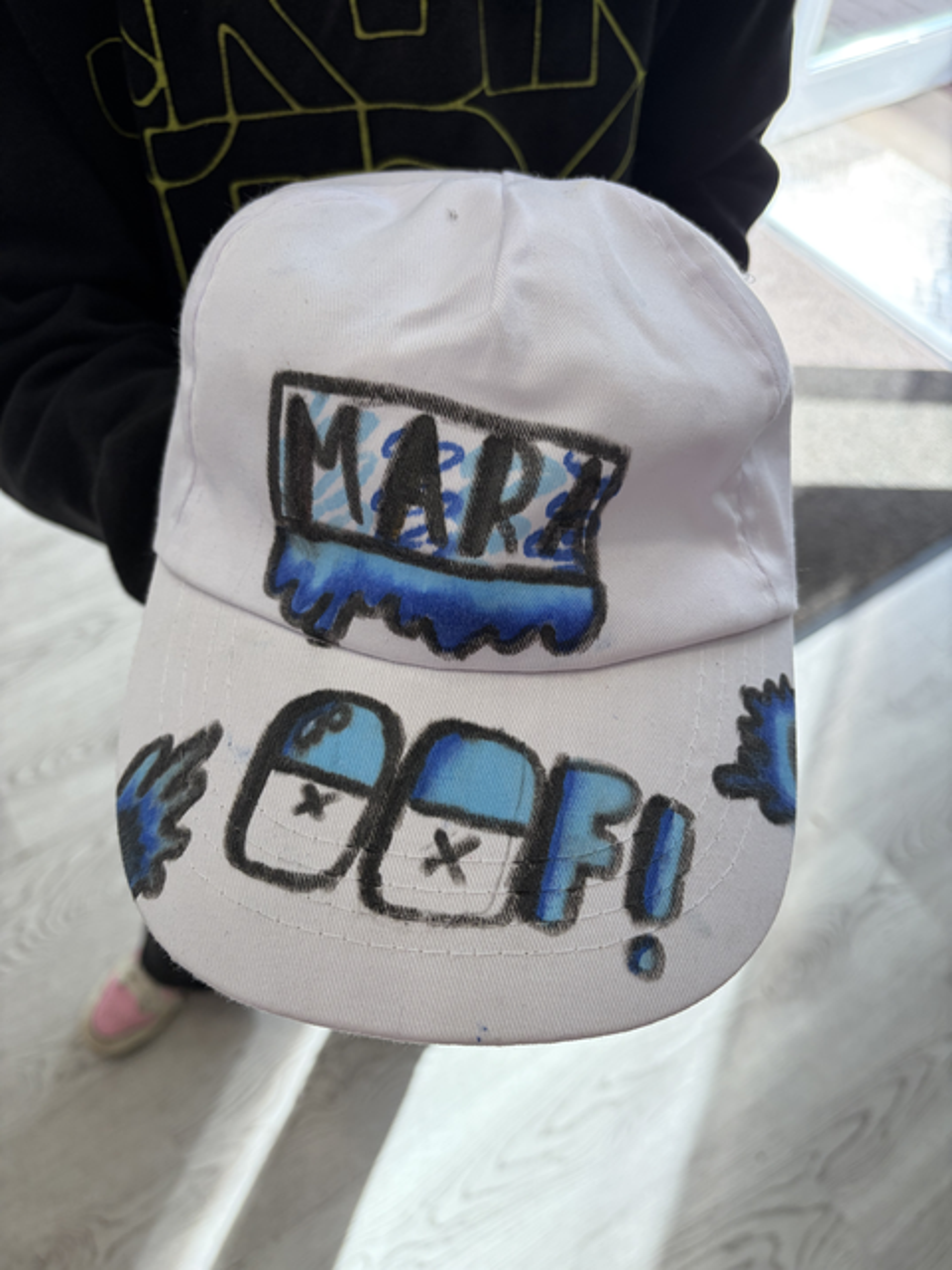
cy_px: 635
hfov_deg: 53.1
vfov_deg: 67.3
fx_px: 953
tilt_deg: -54.6
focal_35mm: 26
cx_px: 476
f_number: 1.6
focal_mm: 5.96
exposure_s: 1/168
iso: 32
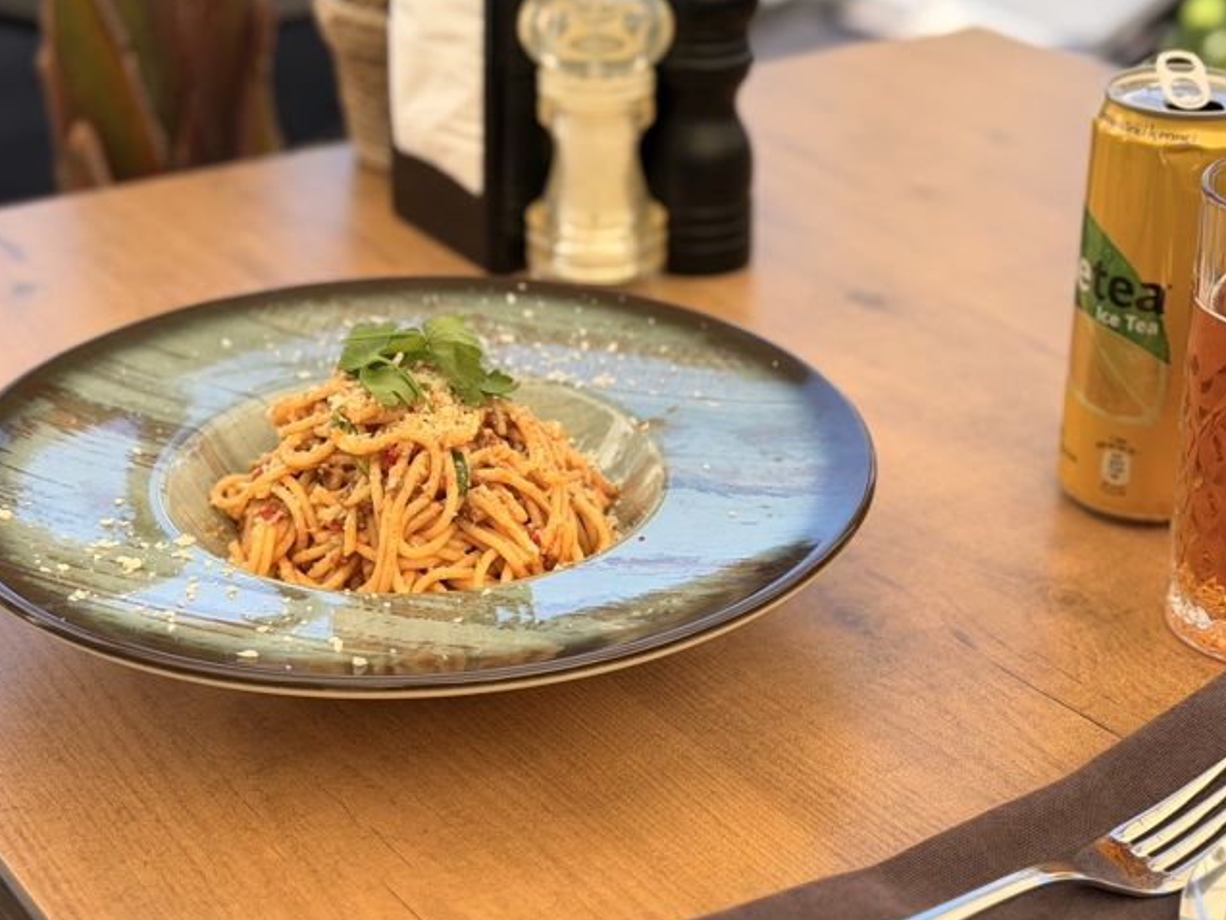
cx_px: 673
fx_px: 2373
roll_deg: +0.2
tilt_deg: -27.1
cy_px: 494
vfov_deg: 21.9
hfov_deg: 28.9
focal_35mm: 67
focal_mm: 6.76
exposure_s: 1/1055
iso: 64
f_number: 1.78
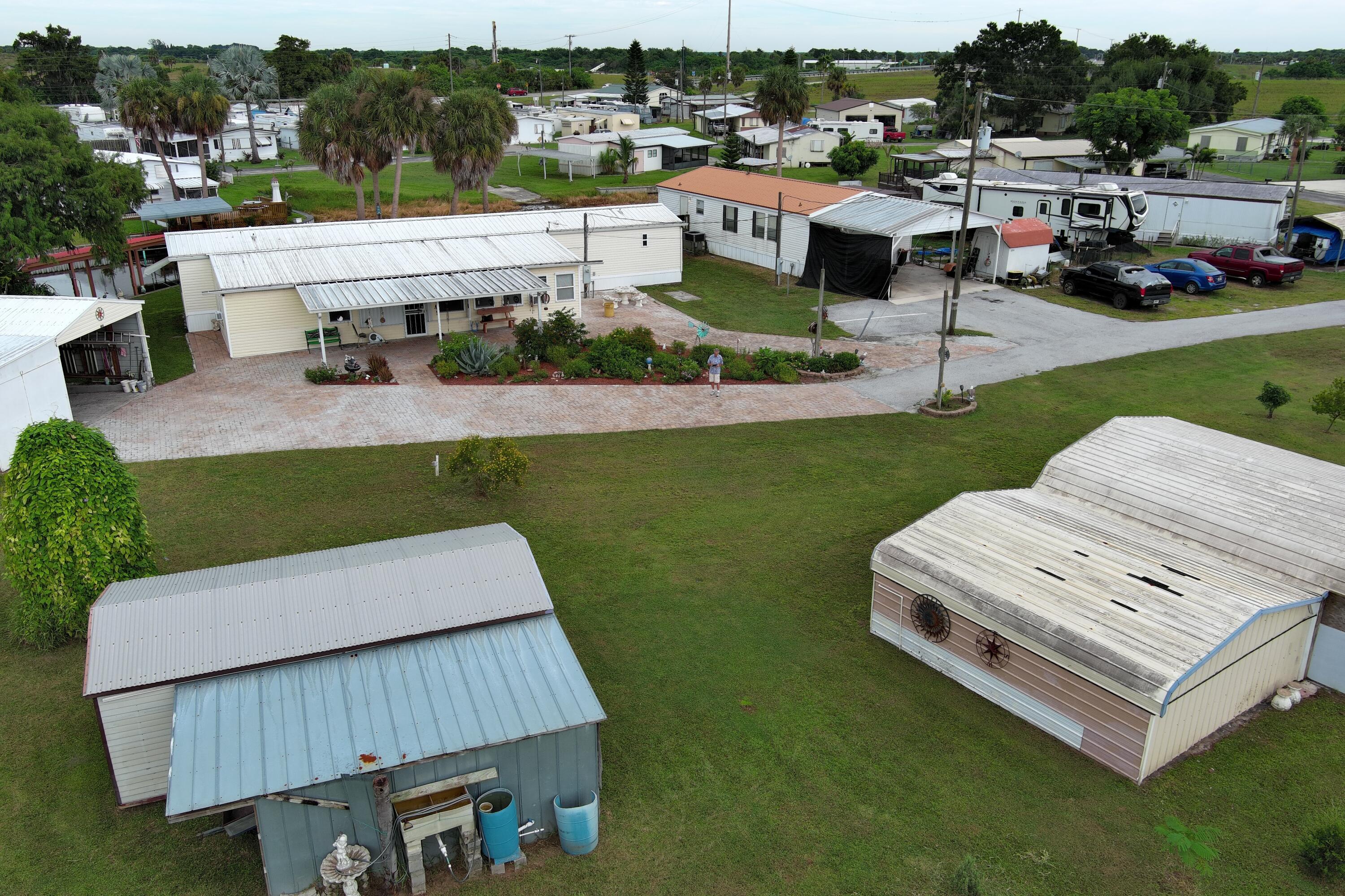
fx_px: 1083
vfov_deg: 45.0
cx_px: 672
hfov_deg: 63.7
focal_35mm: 29
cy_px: 448
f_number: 2.8
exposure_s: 1/646
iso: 100
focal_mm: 10.57
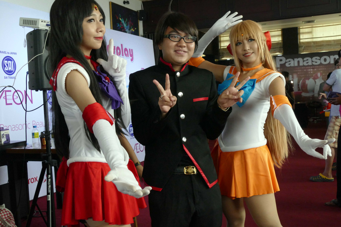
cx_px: 170
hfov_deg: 45.4
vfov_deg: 31.2
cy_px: 114
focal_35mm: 43
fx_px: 407
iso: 1600
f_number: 5
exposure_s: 1/250
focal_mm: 15.76
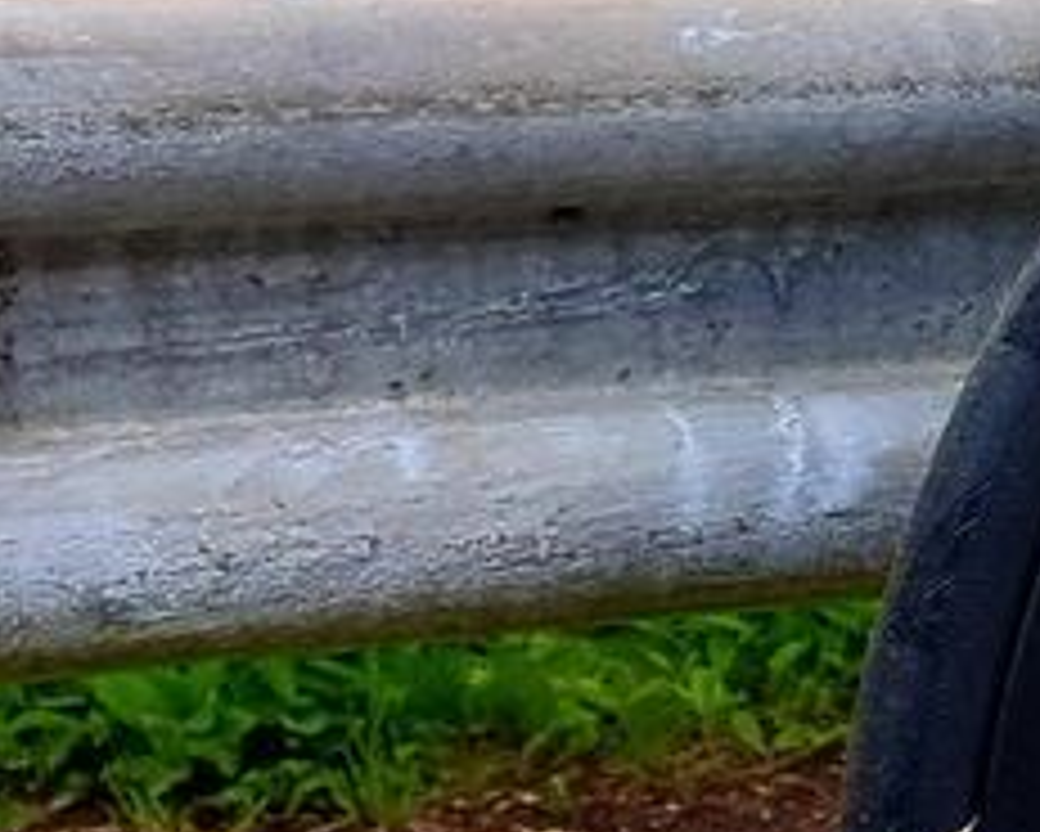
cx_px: 3512
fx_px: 5420
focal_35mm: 176
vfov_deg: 8.8
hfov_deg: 8.4
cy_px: 72
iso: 50
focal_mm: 4.3
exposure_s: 1/532
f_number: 2.4
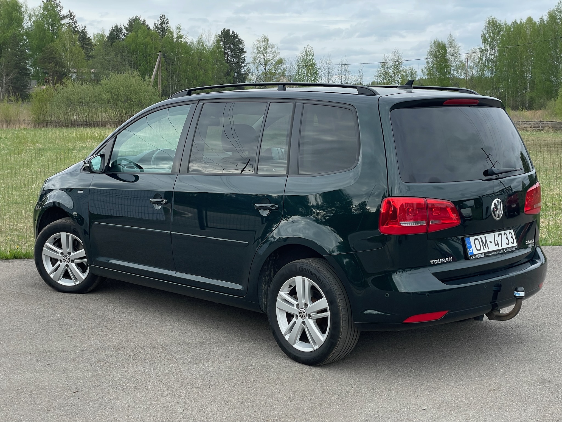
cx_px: 281
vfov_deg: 28.0
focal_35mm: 52
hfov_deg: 36.8
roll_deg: +0.3
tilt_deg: -6.0
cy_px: 211
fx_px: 844
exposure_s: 1/335
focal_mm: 6
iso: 32
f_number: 2
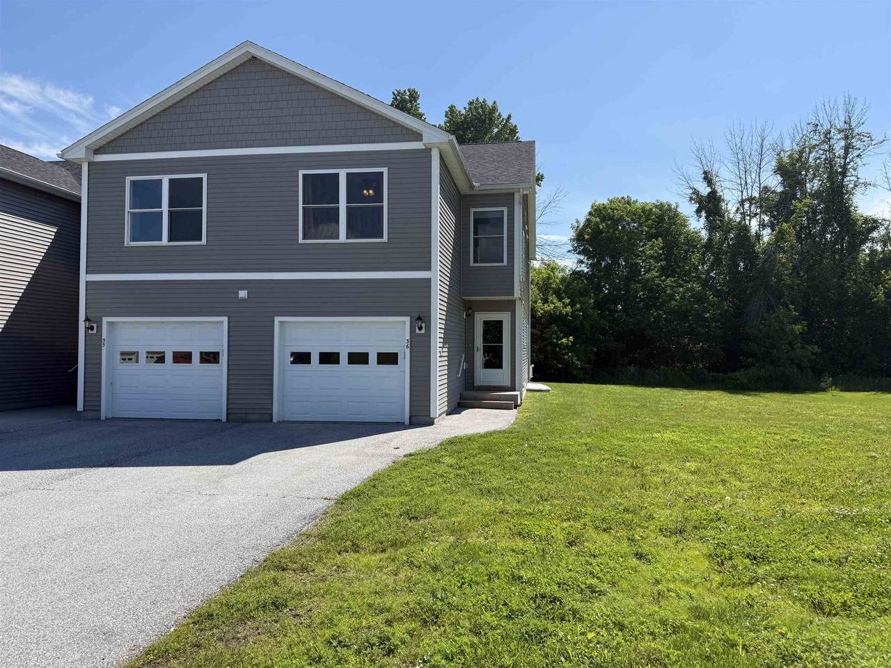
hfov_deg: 71.6
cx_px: 446
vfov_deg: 56.8
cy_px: 334
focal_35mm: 24
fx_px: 618
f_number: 1.78
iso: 80
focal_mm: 6.76
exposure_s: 1/4167
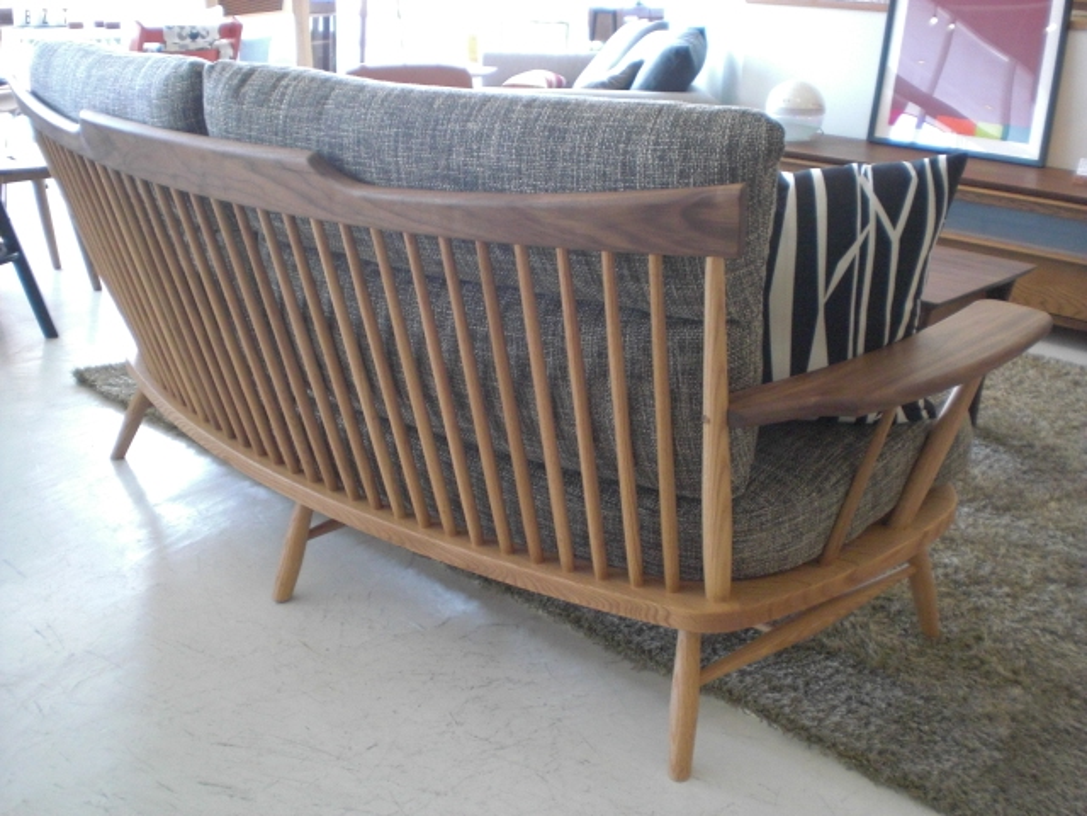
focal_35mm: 38
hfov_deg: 49.0
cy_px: 408
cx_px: 544
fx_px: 1193
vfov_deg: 37.7
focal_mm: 6.3
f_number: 3.1
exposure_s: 1/100
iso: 400
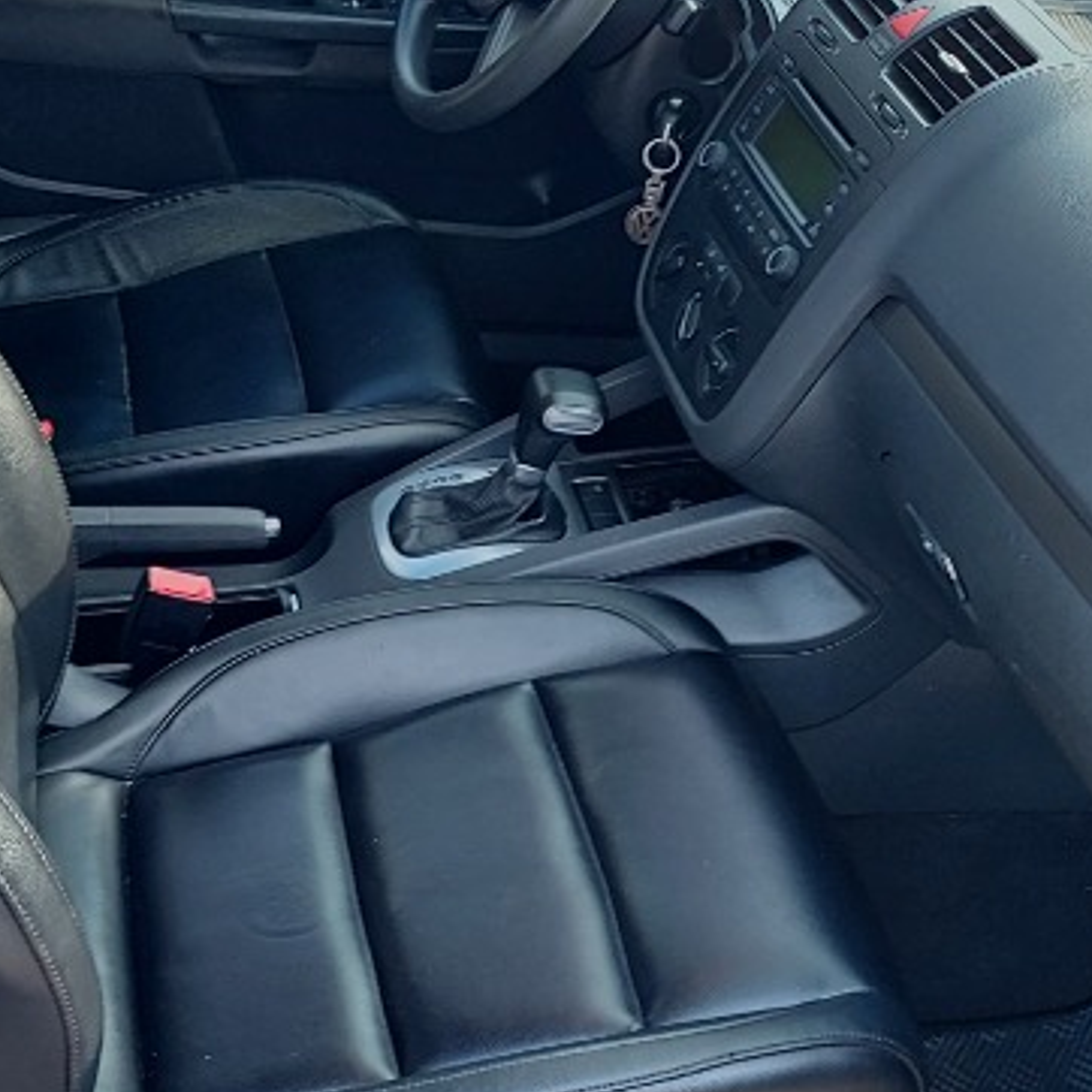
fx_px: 2141
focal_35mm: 60
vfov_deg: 28.6
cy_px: 618
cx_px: 459
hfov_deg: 28.6
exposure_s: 1/60
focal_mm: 4.6
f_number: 1.8
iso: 50
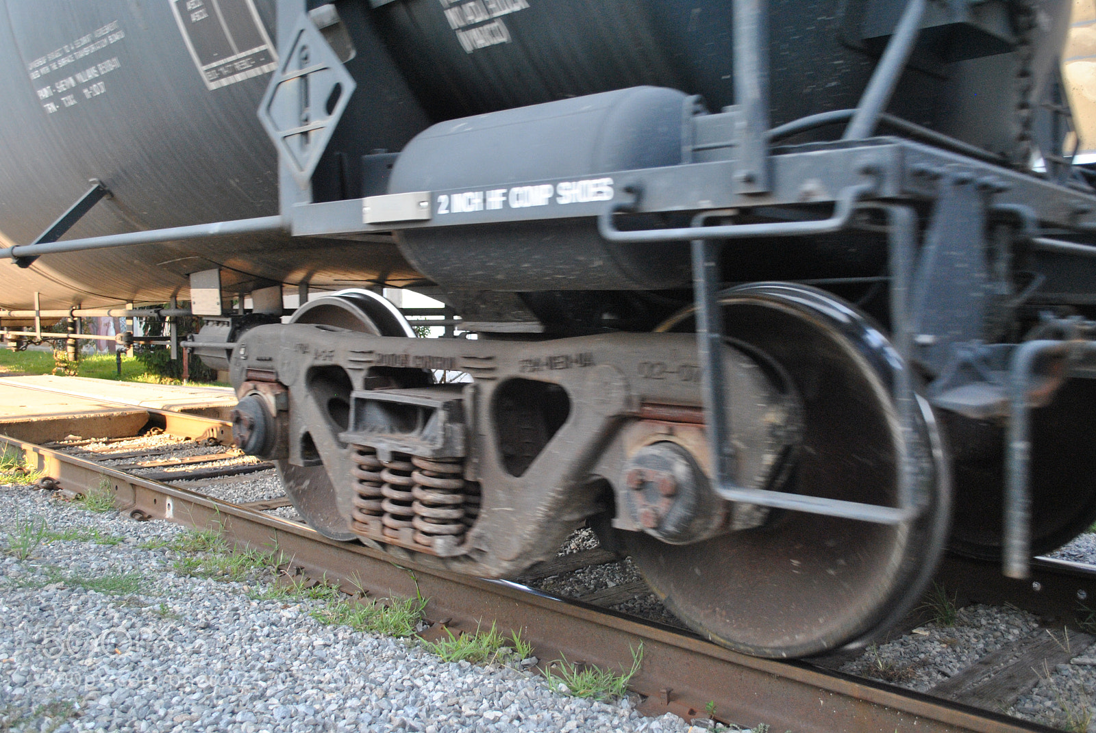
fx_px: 1006
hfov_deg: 57.2
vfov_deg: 40.1
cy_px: 366
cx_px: 548
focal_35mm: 33
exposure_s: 1/400
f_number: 4
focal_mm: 22
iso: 800
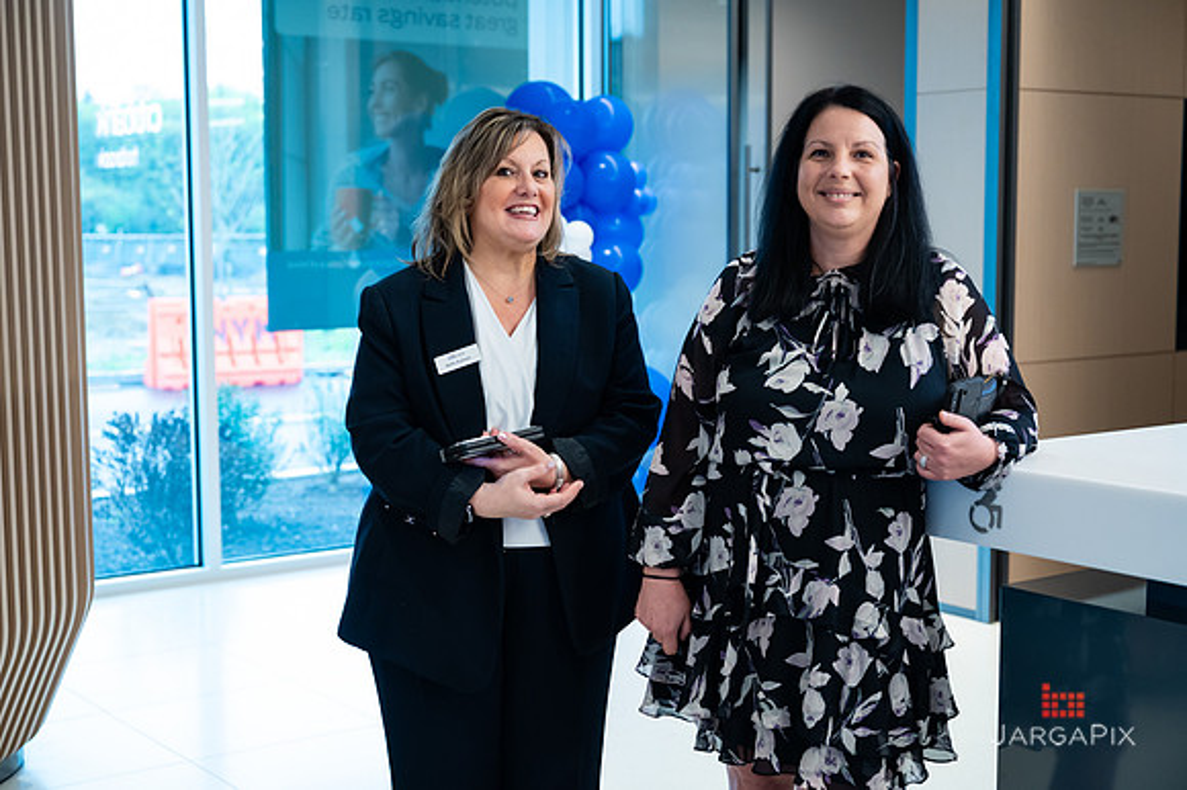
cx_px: 594
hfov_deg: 38.4
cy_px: 395
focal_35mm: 52
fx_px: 1705
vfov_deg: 26.1
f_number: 3.5
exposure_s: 1/200
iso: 1250
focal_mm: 51
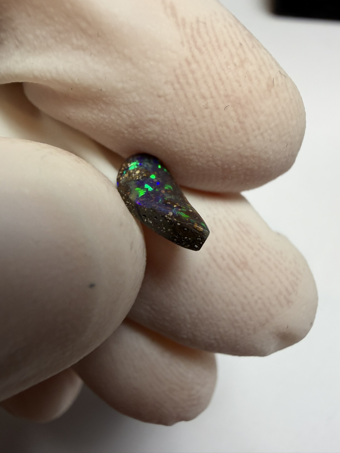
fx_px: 340
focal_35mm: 26
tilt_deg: -66.6
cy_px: 226
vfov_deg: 67.3
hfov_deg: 53.1
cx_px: 170
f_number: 2.2
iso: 64
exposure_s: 1/100
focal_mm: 2.22
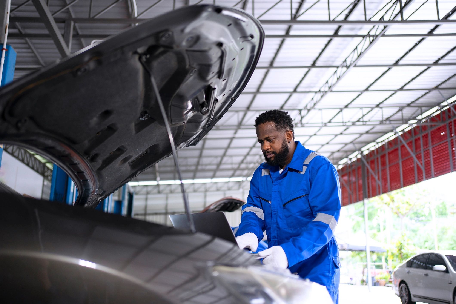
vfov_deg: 37.9
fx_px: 443
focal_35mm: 35
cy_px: 152
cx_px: 228
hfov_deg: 54.4
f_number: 1.8
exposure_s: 1/250
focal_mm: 35
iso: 320
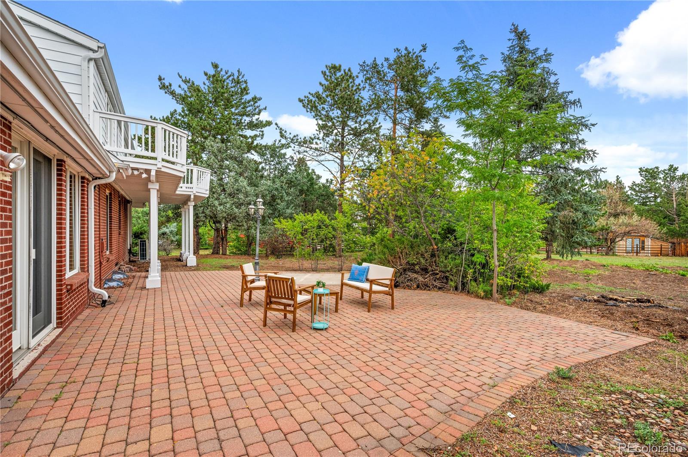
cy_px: 228
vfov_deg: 70.3
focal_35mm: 17
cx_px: 344
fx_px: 325
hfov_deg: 93.3
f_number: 11
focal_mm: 17
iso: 400
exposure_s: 1/80
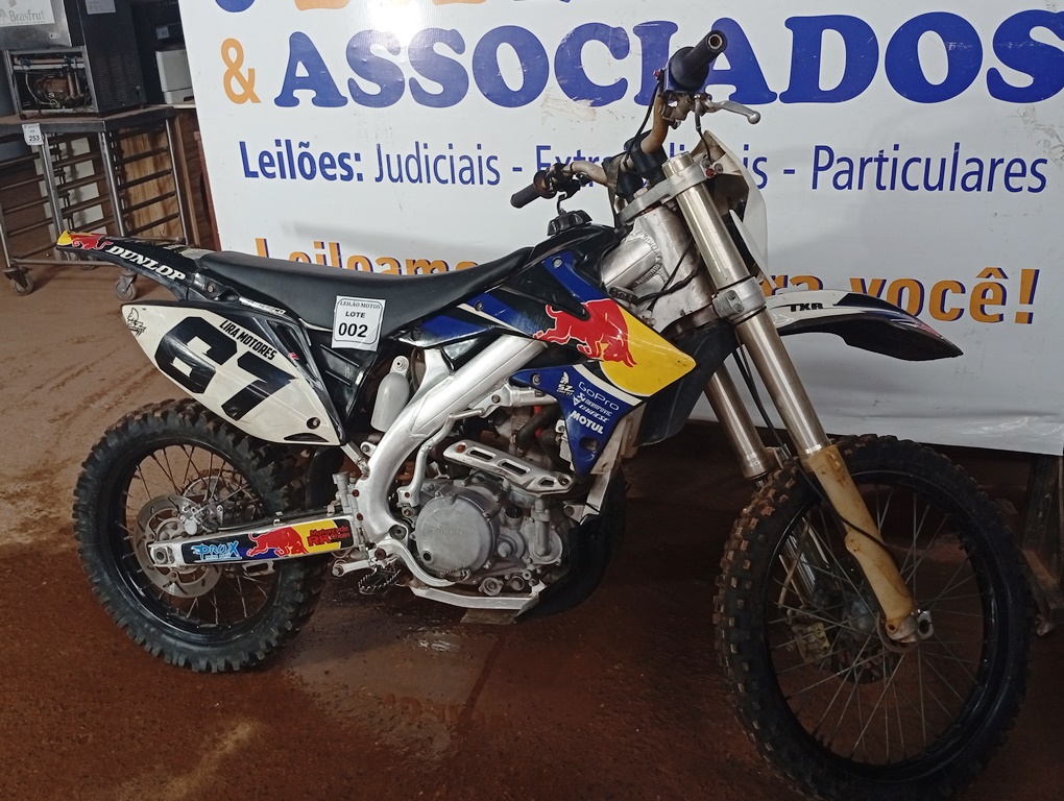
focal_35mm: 32
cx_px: 532
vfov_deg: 44.3
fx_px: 985
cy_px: 400
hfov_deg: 56.7
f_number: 1.8
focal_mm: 3.98
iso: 139
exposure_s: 1/60
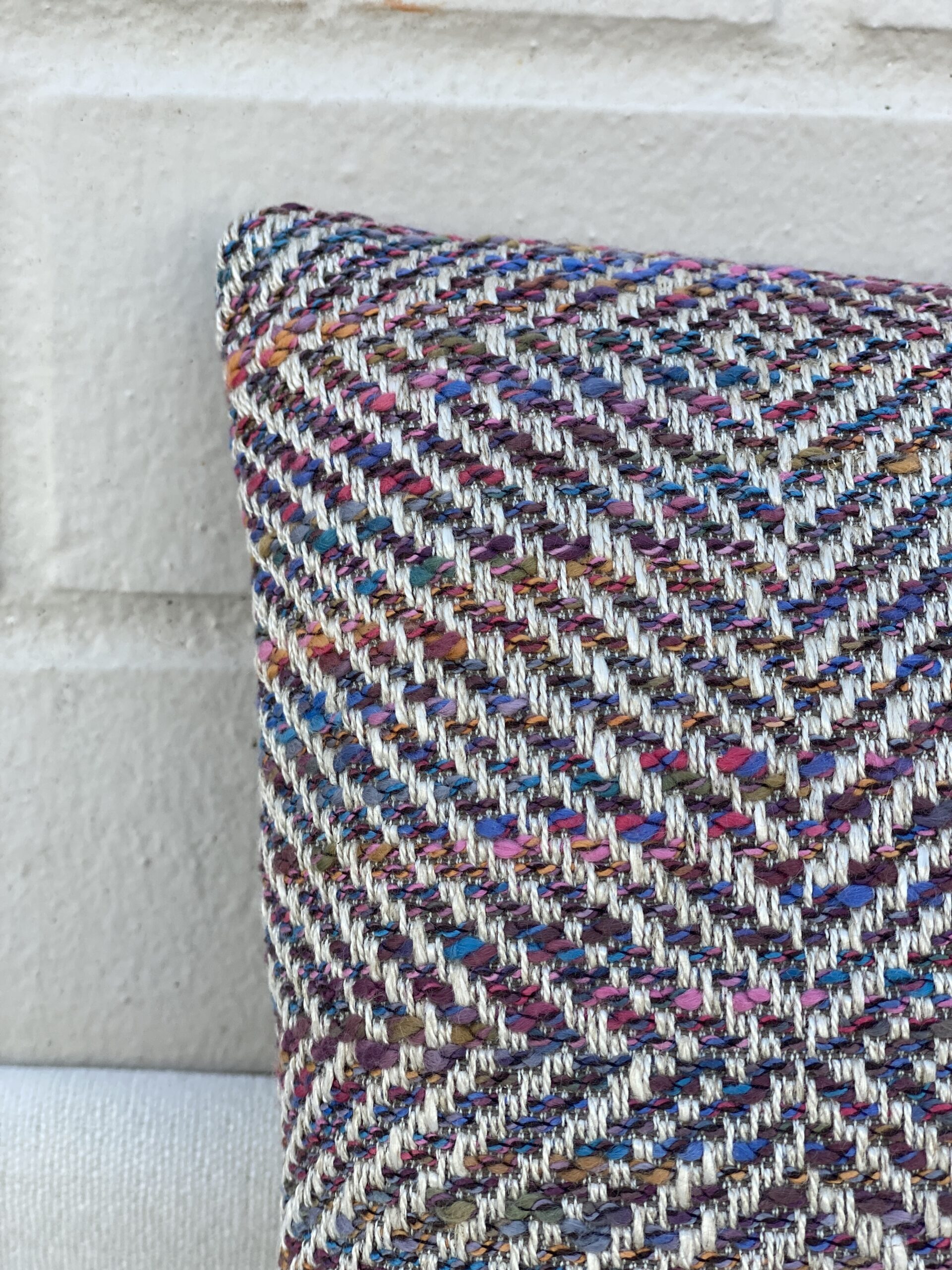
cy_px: 635
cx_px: 476
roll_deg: -3.1
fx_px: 1907
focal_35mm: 52
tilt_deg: -19.6
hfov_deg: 28.0
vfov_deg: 36.8
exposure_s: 1/648
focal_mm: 6
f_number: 2
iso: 20
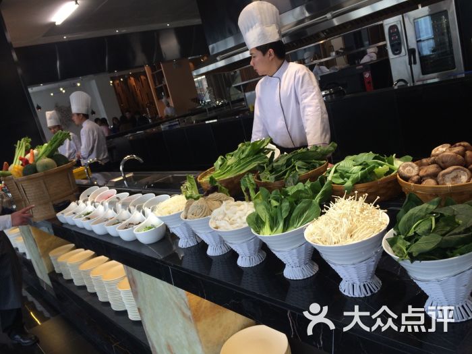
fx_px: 395
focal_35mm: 29
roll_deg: +15.6
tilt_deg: -12.5
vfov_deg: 48.2
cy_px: 177
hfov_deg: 61.7
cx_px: 236
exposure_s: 1/100
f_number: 2.2
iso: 50
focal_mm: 4.15
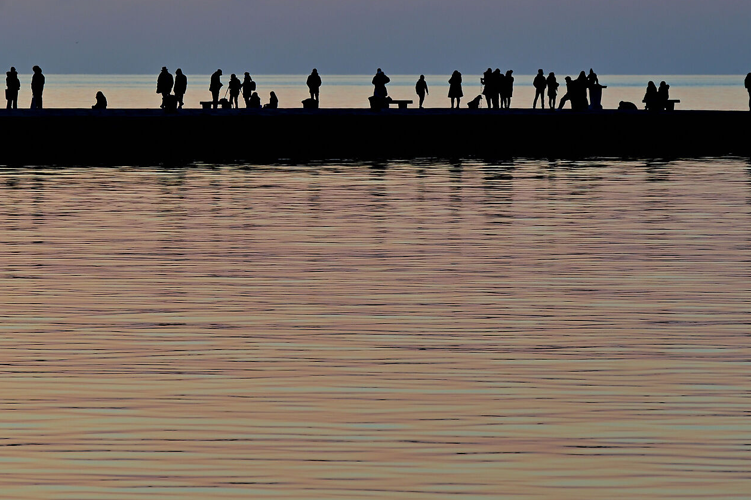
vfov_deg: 4.4
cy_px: 83
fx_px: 6569
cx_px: 365
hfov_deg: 6.5
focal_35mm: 315
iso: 100
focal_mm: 165
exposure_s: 1/250
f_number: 6.3
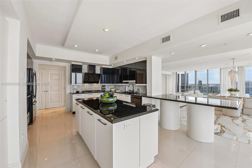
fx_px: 98
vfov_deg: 81.2
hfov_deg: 104.3
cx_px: 126
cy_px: 84
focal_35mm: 14
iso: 200
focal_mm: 14
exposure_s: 1/13
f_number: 9
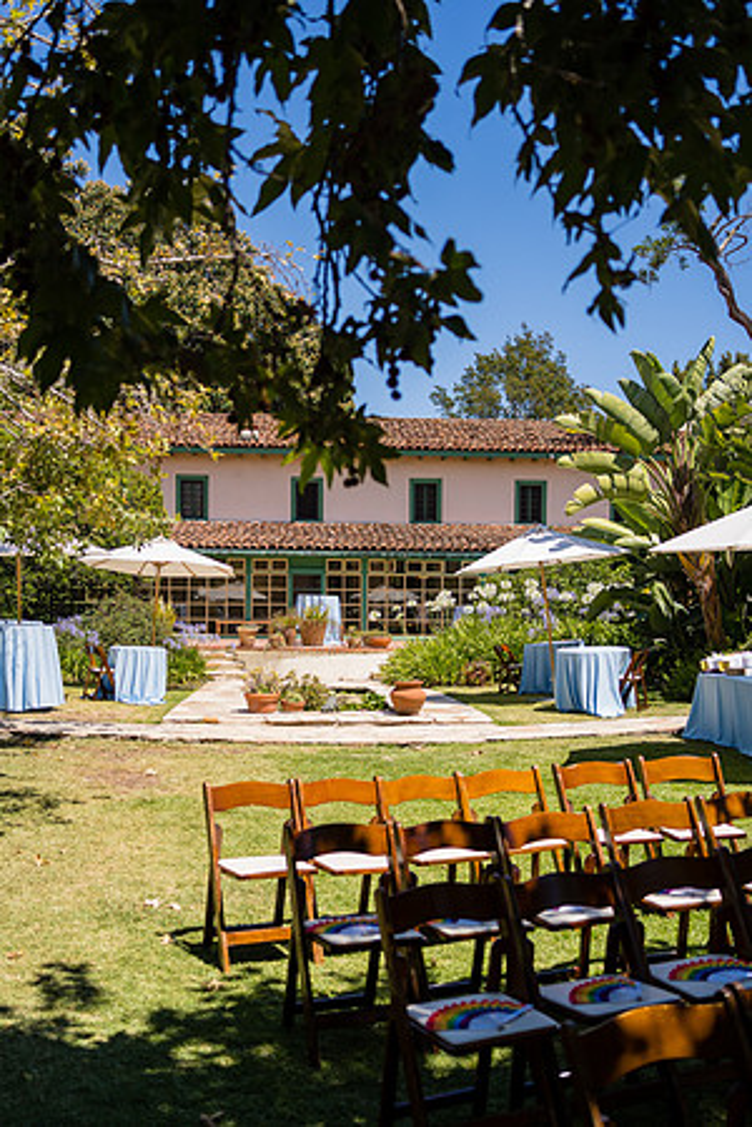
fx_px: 1097
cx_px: 376
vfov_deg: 54.4
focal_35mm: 35
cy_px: 564
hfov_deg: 37.9
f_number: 2.5
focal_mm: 35
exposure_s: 1/2000
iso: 100
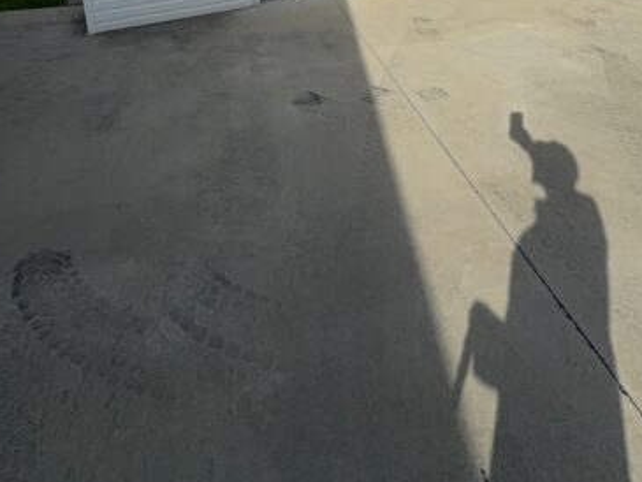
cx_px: 311
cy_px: -32
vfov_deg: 46.0
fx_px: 427
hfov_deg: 73.9
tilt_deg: -11.1
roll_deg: +1.8
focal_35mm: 23
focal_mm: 2.22
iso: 16
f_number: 2.2
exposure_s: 1/1565
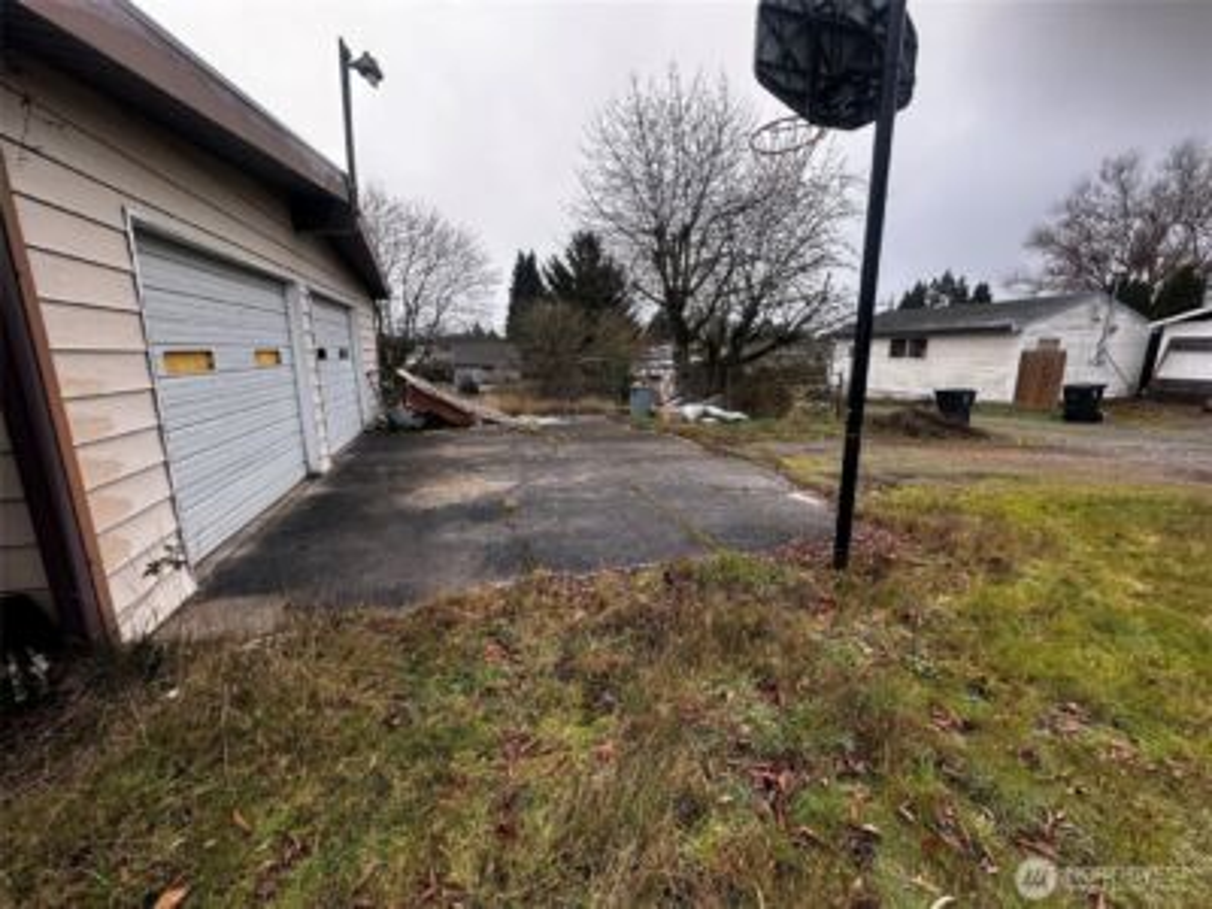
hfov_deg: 102.1
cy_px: 454
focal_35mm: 14
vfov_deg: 85.7
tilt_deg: -12.4
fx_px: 490
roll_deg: +0.2
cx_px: 606
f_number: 2.2
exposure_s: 1/99
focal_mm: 2.22
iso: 100
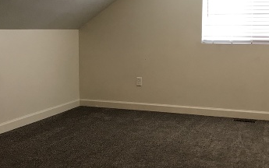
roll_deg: -1.2
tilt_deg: -8.3
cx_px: 138
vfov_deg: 23.6
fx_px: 403
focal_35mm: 55
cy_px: 79
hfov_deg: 36.9
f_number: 1.8
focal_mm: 3.99
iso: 40
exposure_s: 1/24
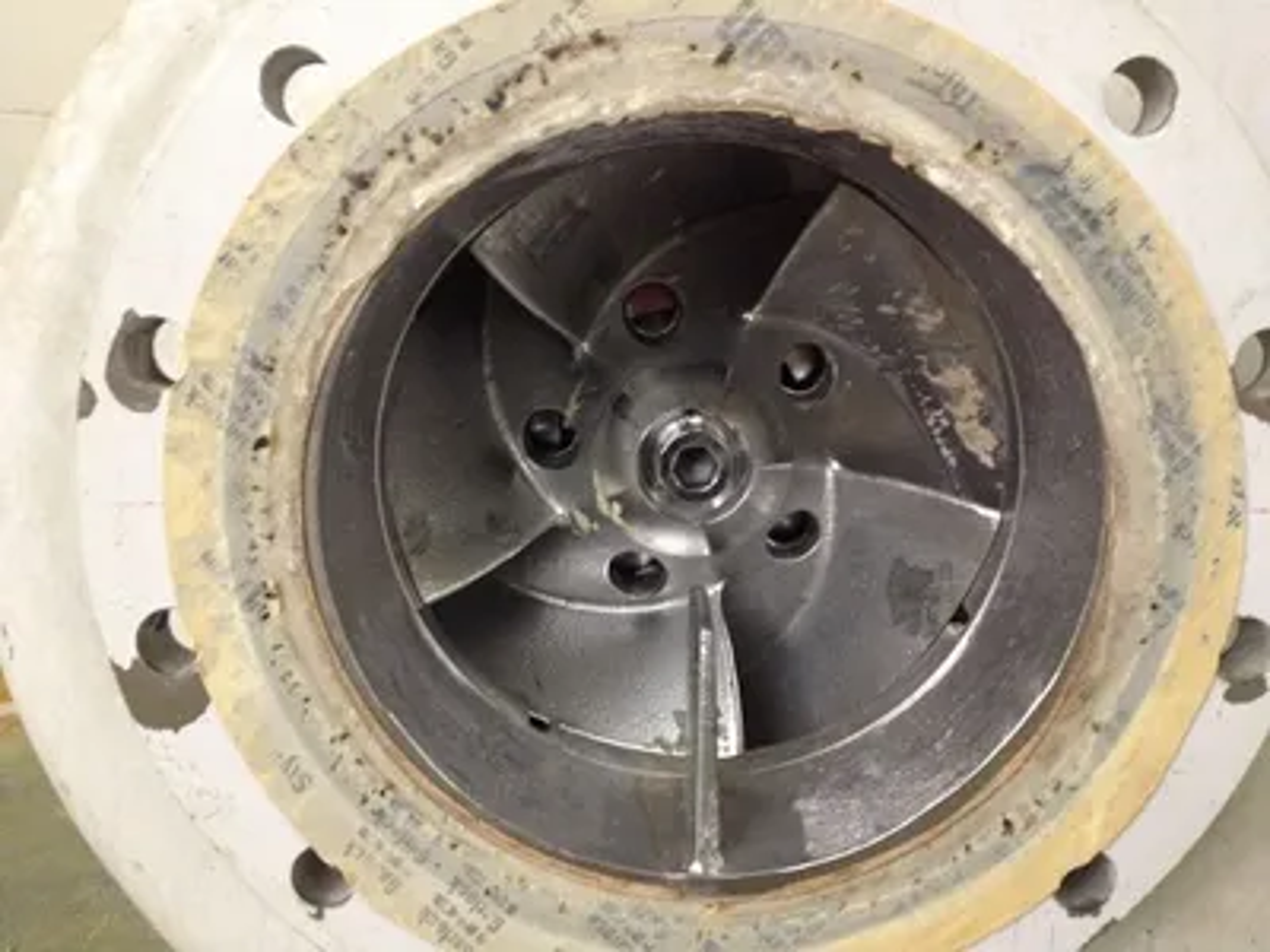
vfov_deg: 40.7
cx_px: 635
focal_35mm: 35
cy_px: 476
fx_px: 1284
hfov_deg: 52.6
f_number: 2.4
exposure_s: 1/20
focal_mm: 4.28
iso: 200
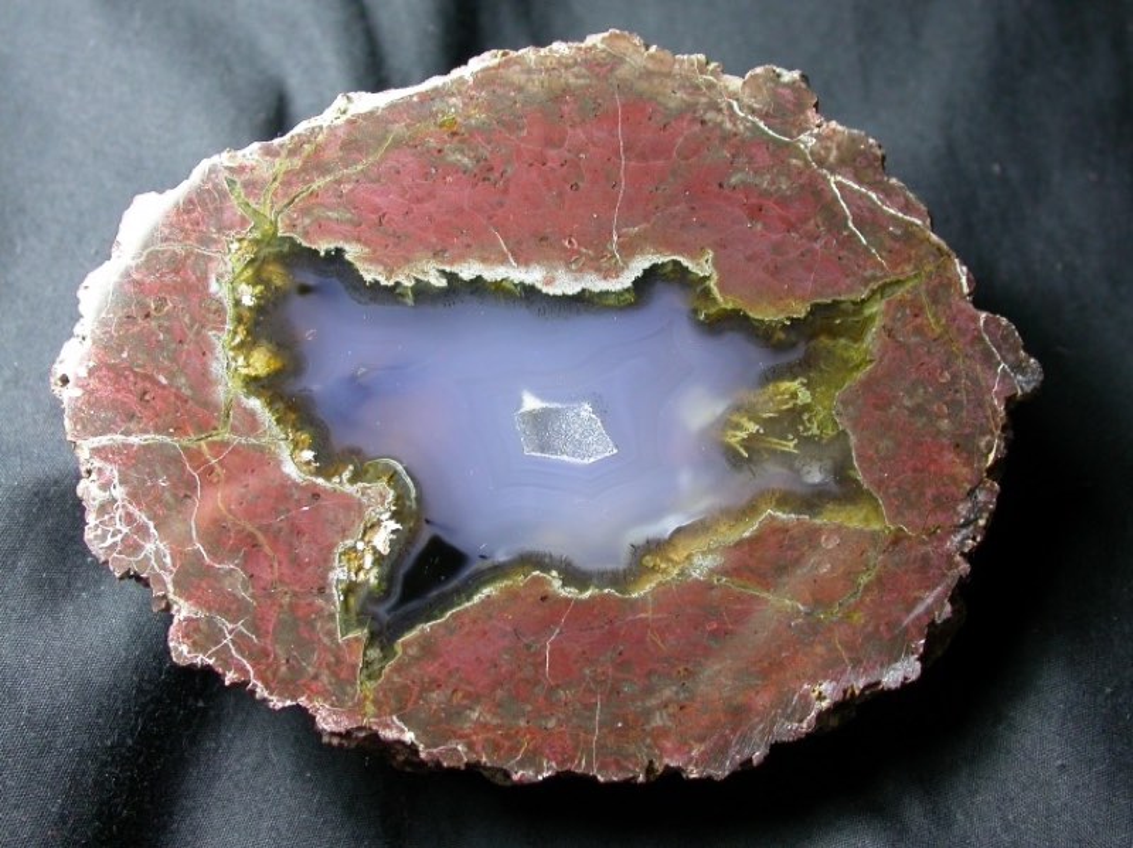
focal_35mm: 43
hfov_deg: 43.9
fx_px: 1407
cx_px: 566
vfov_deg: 33.6
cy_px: 424
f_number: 2.7
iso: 100
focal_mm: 8.9
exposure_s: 1/25.3
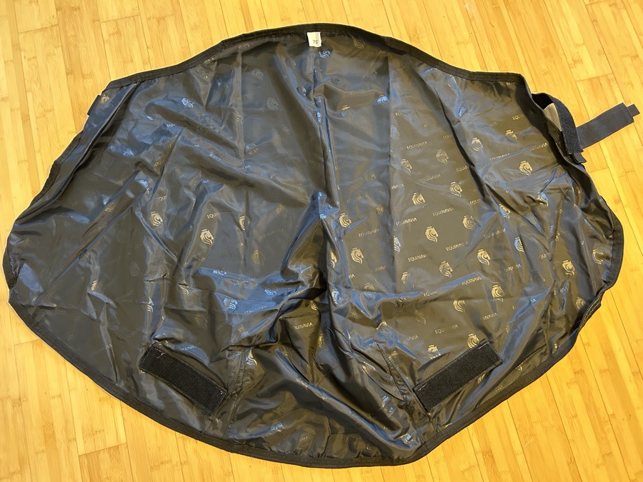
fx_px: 483
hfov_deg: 67.3
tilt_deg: -78.4
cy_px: 241
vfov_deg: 53.1
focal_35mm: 26
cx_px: 322
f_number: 1.5
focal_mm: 5.7
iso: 500
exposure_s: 1/30
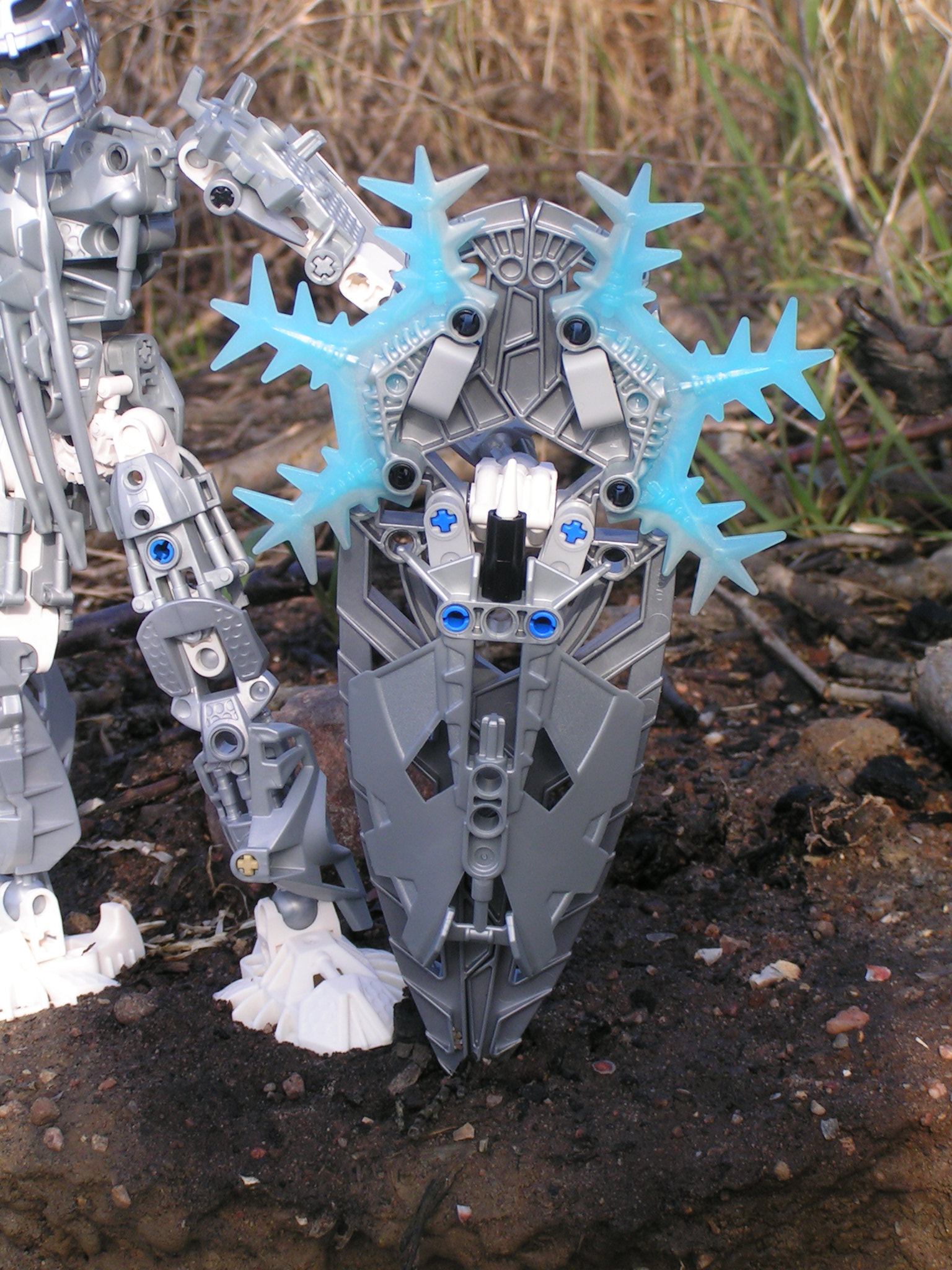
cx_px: 476
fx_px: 3154
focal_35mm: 86
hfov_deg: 17.2
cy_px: 635
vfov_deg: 22.8
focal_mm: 13.2
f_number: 5
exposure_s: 1/200
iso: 50
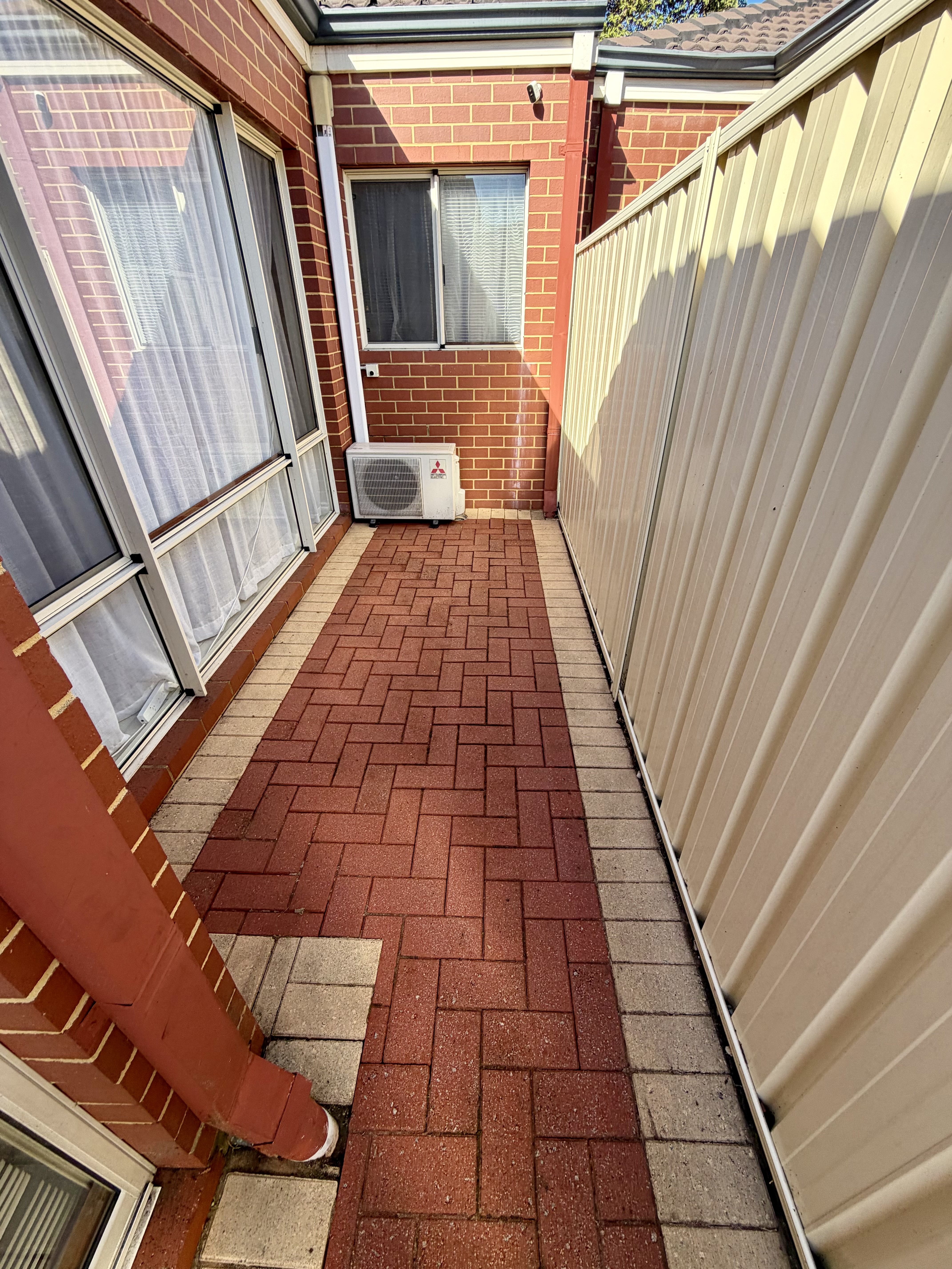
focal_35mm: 14
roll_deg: +0.0
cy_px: 634
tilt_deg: -32.5
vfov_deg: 102.1
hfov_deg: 85.7
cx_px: 476
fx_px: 513
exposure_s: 1/238
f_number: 2.2
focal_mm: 2.22
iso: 40
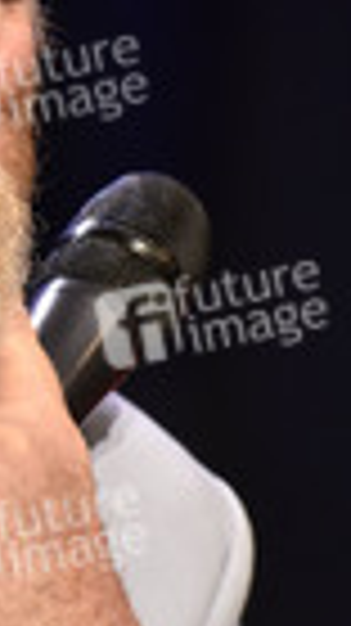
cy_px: 203
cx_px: -358
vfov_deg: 1.3
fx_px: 28213
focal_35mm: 1702
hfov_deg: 0.7
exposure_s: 1/125
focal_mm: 500
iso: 2500
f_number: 5.6
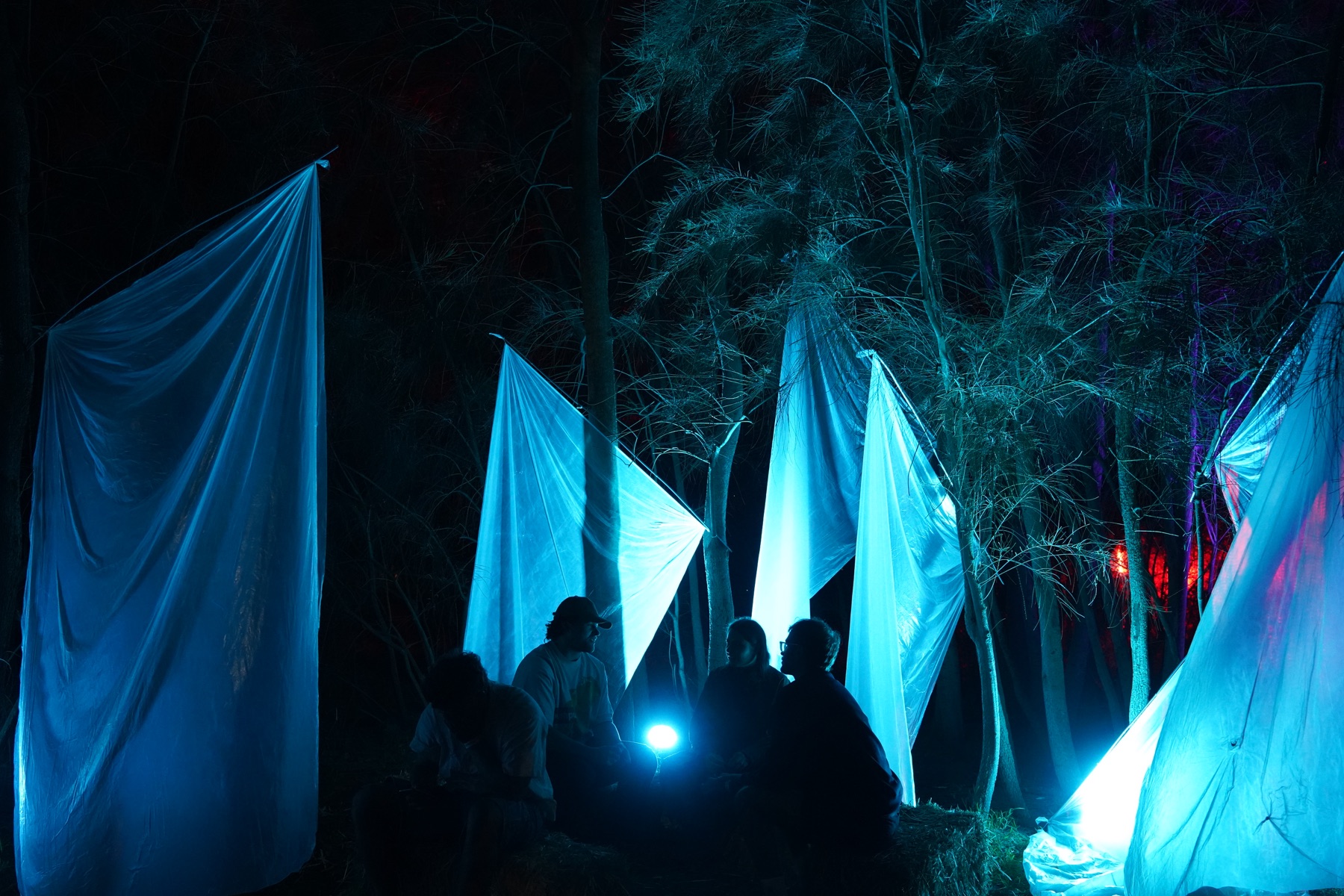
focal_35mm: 37
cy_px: 448
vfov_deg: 35.9
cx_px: 672
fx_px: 1381
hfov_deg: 51.9
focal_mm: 37
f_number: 4
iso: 6400
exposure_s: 1/60
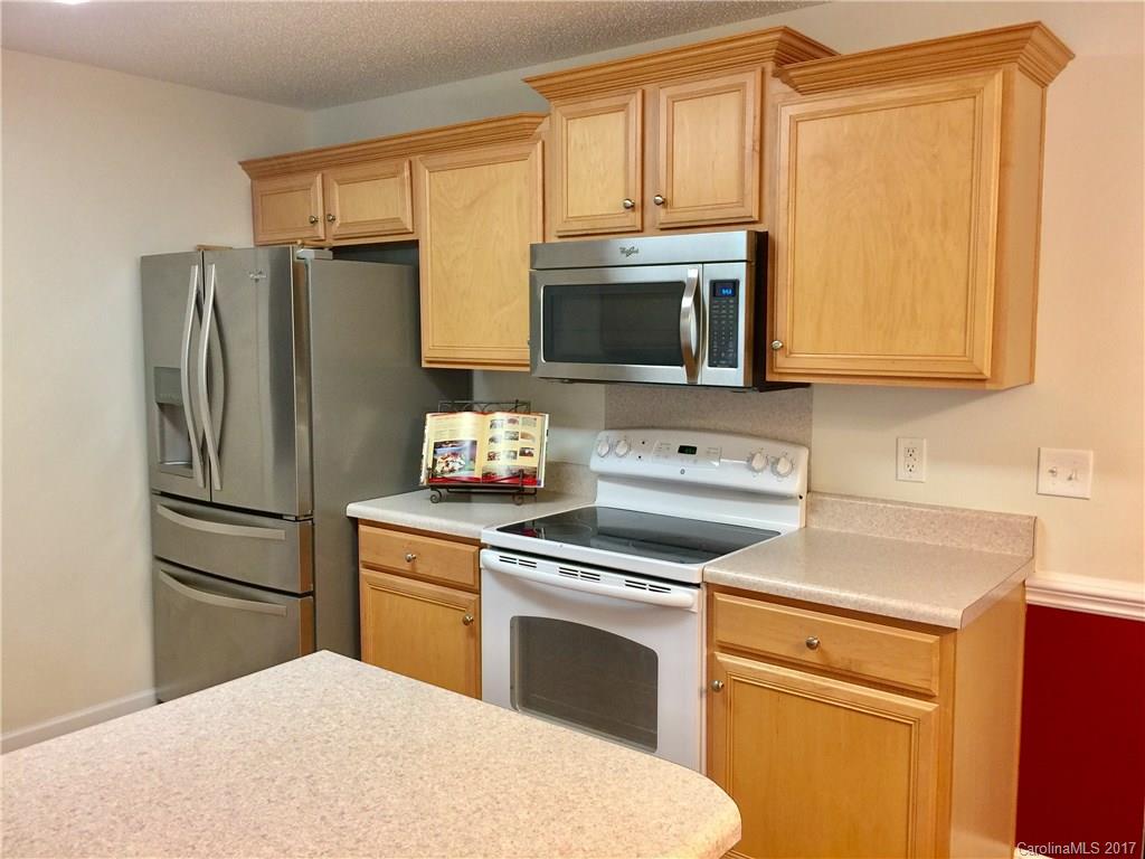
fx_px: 959
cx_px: 572
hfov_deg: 61.7
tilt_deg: -4.9
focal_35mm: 29
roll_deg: -0.2
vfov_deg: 48.2
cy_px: 430
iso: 64
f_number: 2.2
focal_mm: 4.15
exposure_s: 1/15
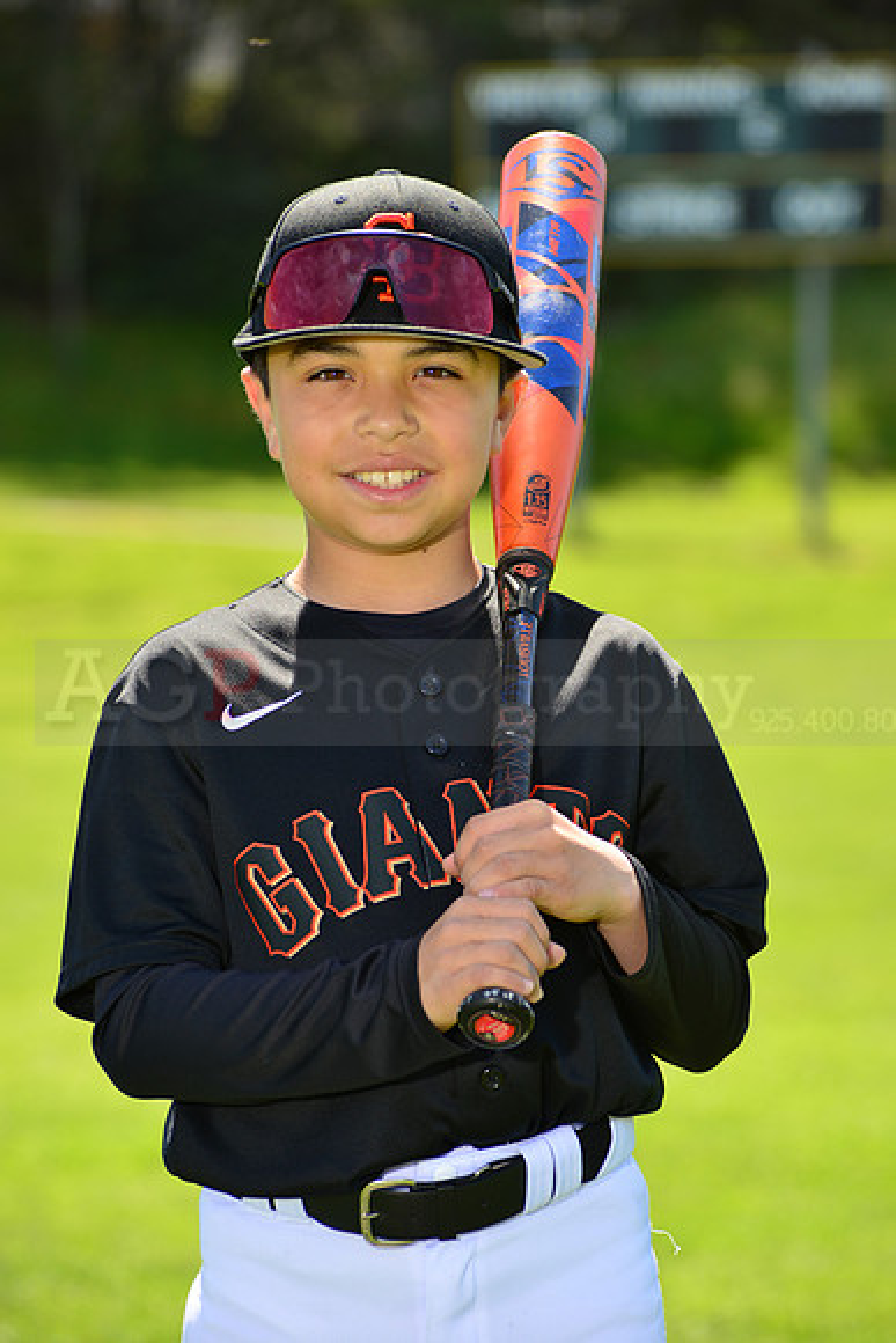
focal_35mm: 185
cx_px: 448
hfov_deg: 7.4
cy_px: 672
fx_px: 6902
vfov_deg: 11.1
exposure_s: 1/250
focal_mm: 185
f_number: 8
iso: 200
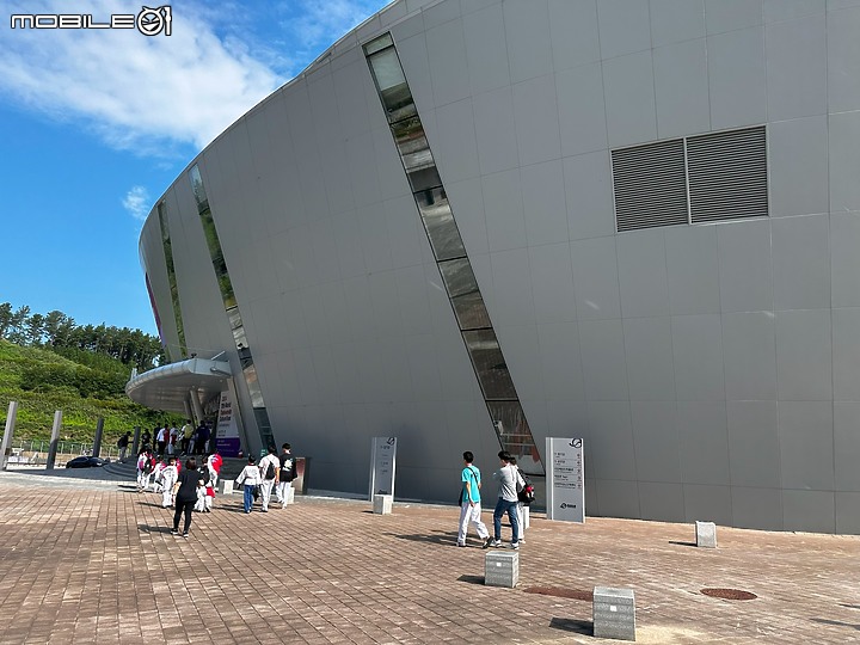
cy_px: 322
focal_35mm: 24
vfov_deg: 56.8
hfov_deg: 71.6
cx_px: 430
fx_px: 596
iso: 80
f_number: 1.78
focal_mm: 6.86
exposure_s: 1/3356
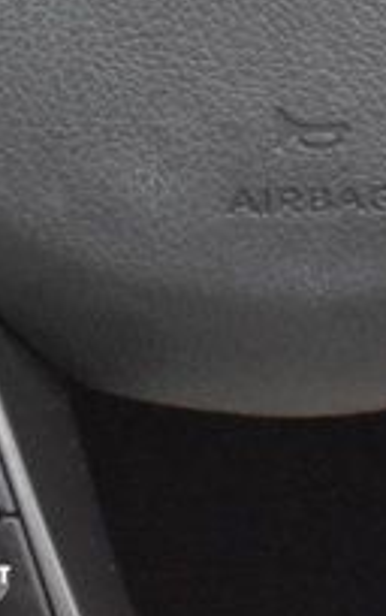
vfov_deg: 8.3
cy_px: -347
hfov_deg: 5.4
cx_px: 380
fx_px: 4112
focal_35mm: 245
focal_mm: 32
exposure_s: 1/50
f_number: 4.5
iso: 3200
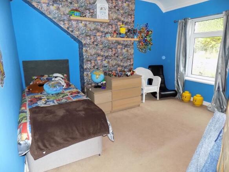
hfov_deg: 73.9
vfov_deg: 58.9
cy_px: 86
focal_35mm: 23
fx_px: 152
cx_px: 114
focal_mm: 4
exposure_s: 1/30
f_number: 3.1
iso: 320
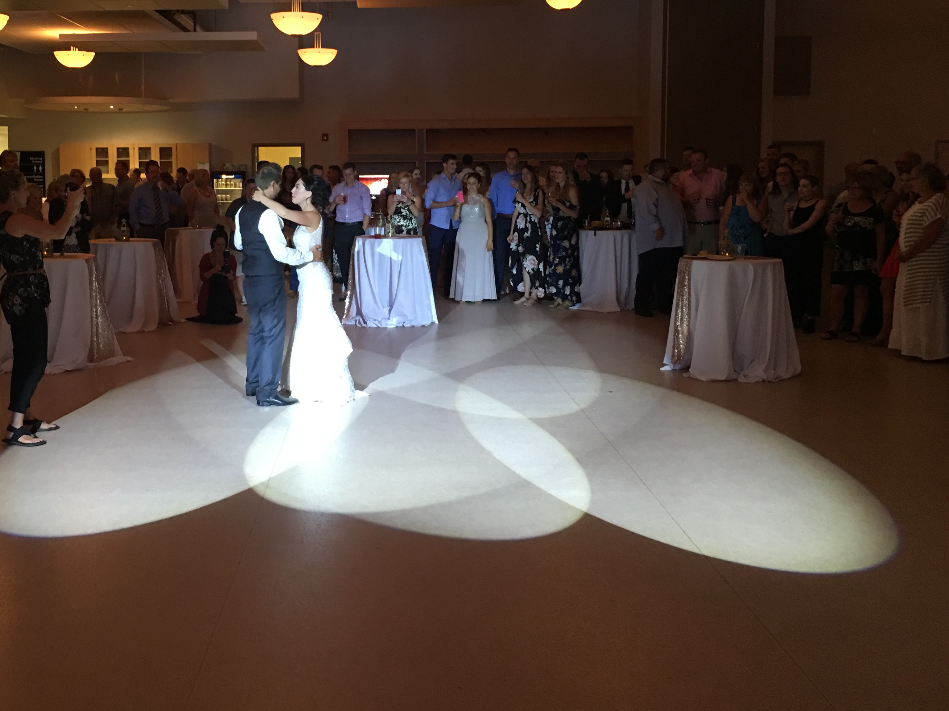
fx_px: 1042
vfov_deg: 37.4
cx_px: 357
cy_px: 250
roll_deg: -0.6
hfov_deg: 48.5
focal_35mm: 38
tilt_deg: -4.1
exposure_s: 1/15
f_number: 2.2
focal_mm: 4.15
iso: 80
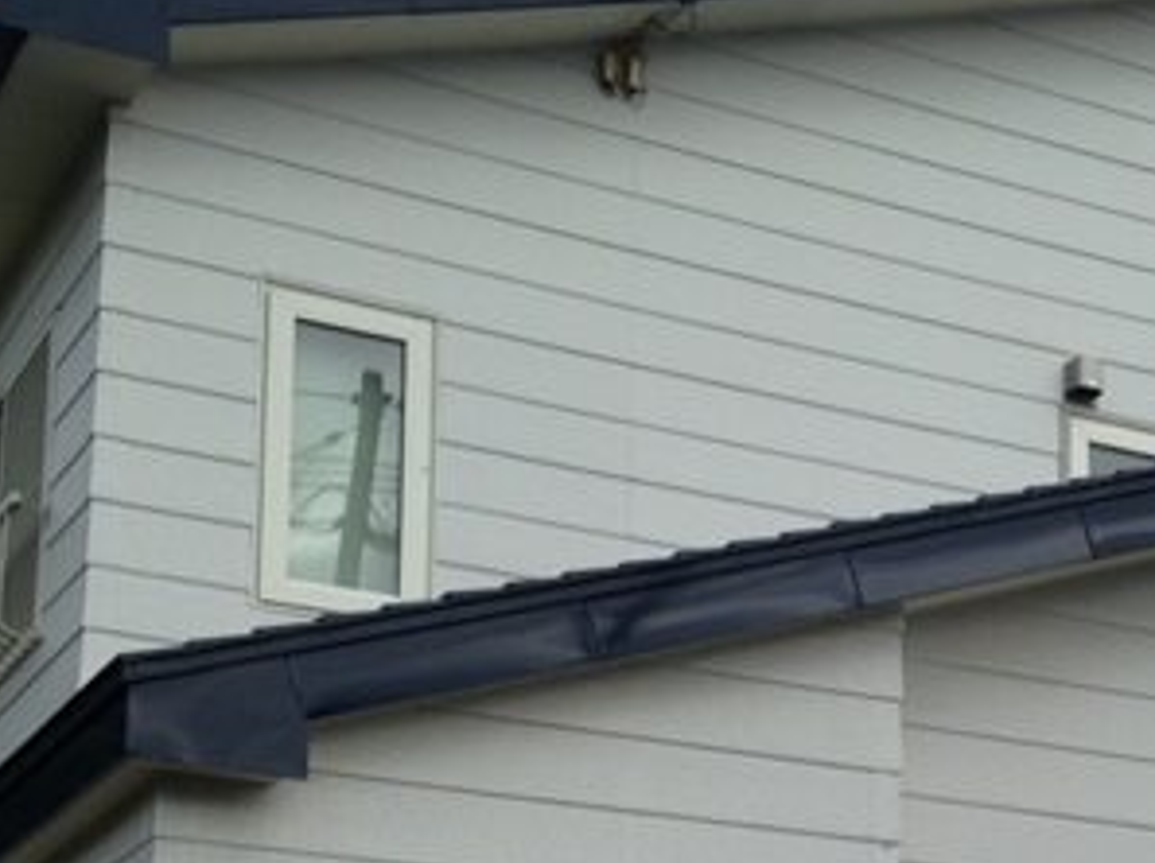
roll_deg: -0.2
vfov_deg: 16.1
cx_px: 1023
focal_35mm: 89
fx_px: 2966
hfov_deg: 21.6
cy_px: 949
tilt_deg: +10.2
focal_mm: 4.12
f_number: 2.4
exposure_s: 1/1232
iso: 50
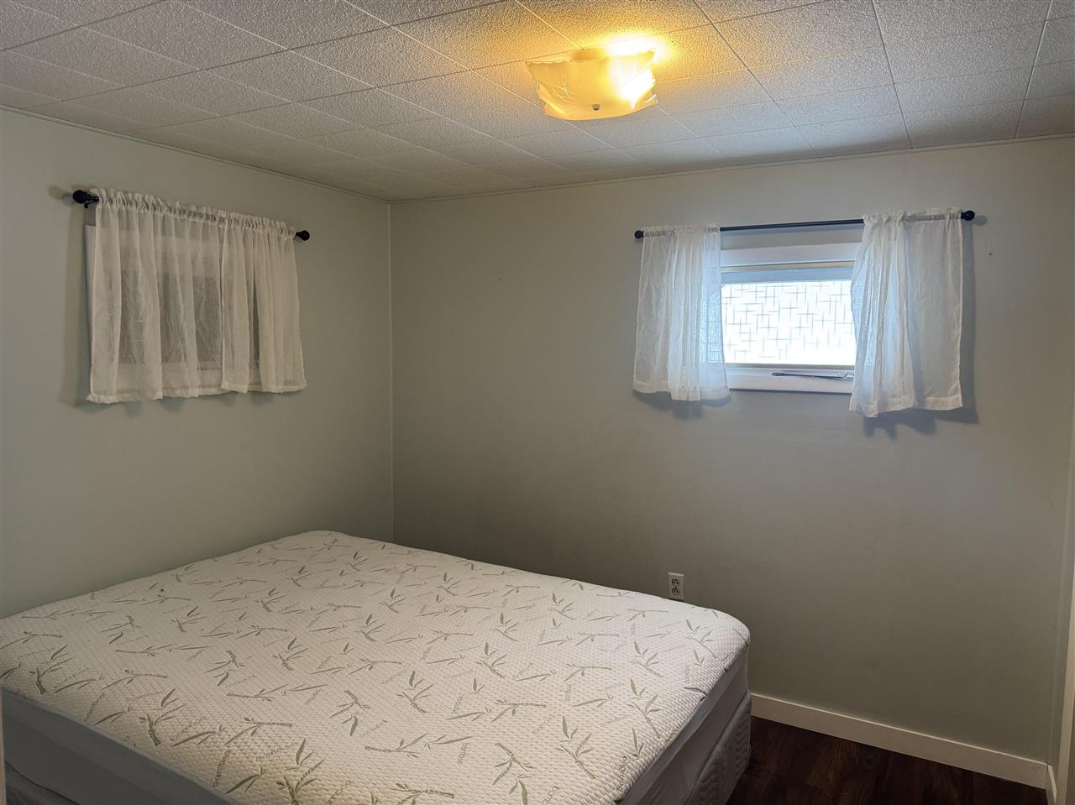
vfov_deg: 56.8
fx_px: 745
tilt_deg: -6.0
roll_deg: -0.5
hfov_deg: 71.6
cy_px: 402
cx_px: 538
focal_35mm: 24
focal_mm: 6.76
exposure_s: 1/120
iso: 160
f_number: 1.78
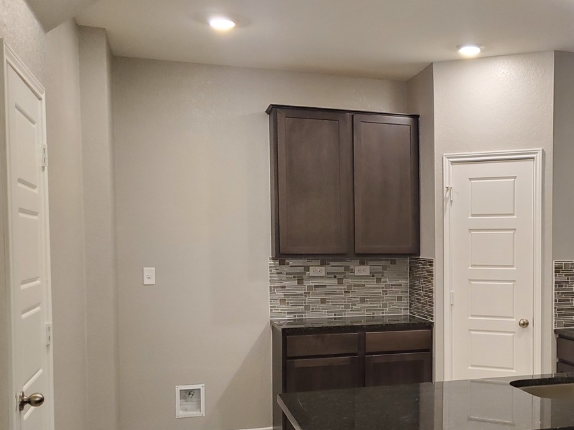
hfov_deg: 40.7
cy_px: 278
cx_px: 481
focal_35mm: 44
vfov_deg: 32.7
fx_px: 730
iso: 320
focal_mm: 4.3
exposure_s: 1/120
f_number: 1.5
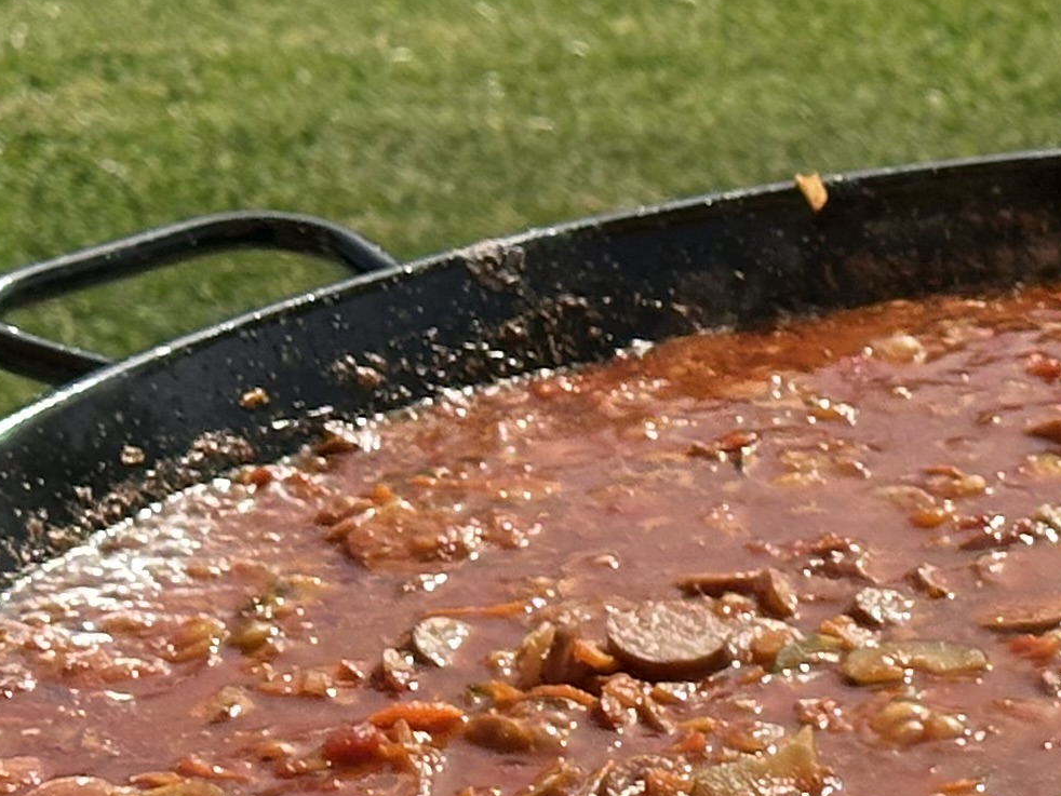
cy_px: 696
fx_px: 6040
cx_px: 1576
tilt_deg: -20.9
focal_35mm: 197
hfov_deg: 9.8
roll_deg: -1.4
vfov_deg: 7.5
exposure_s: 1/4367
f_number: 1.78
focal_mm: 6.86
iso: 64
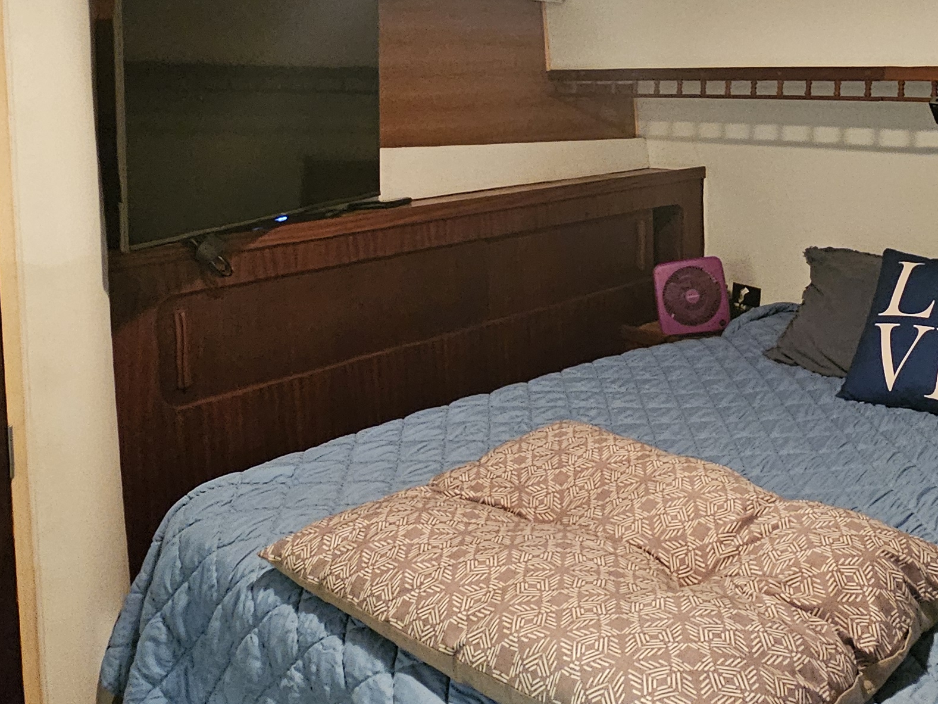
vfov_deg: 41.4
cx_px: 661
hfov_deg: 53.7
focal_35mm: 33
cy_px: 157
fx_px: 894
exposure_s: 1/24
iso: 800
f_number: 2.2
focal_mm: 2.2
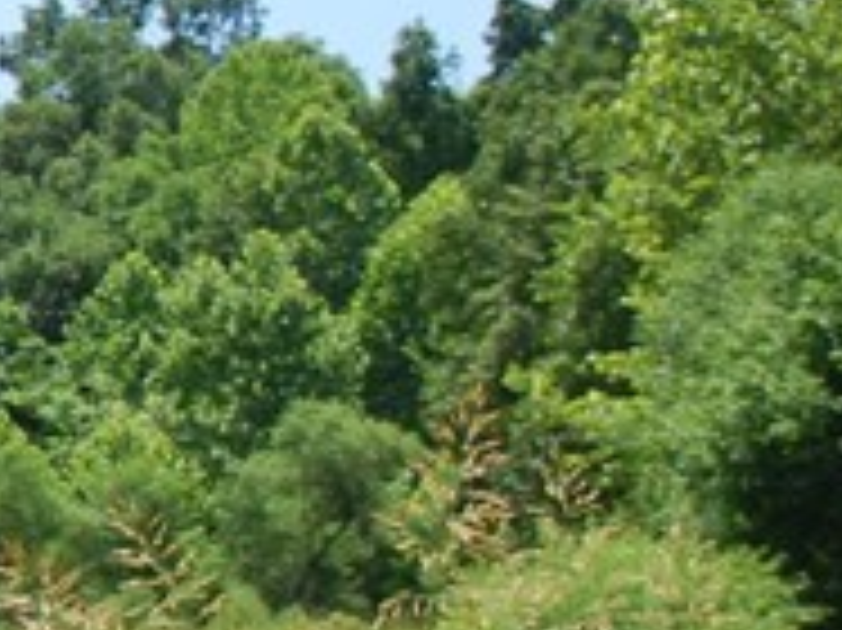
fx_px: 4473
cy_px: 356
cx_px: -1560
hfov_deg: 9.0
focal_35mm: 184
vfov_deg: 8.1
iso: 100
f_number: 3
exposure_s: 1/800
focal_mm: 22
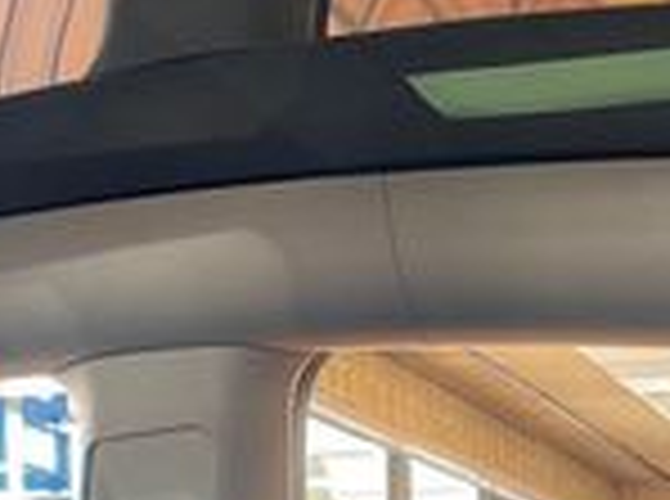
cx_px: 175
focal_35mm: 112
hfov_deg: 17.5
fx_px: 2163
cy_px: 59
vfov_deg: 13.1
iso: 80
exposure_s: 1/60
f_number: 1.6
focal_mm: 4.2
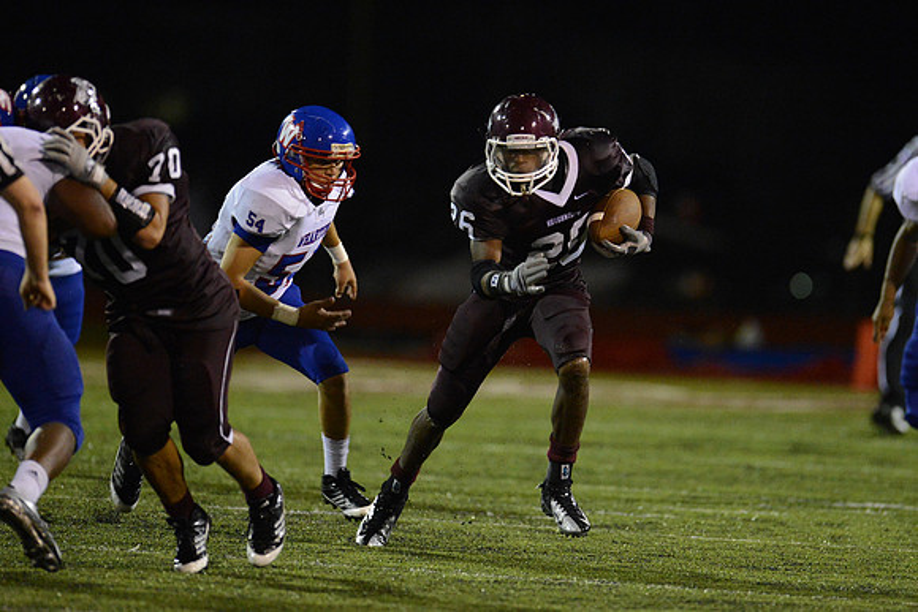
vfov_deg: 3.4
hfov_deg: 5.2
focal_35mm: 400
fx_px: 10202
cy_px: 306
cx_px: 459
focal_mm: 400
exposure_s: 1/800
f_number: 2.8
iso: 8000
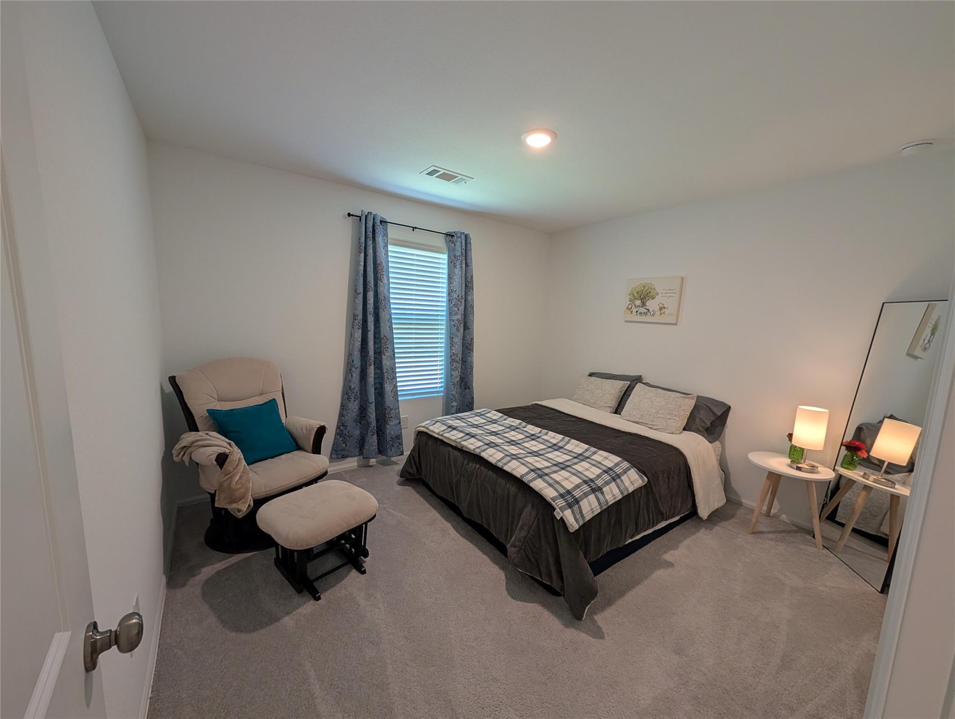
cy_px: 360
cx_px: 478
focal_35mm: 12
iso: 74
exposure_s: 1/60
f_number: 1.7
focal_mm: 2.02
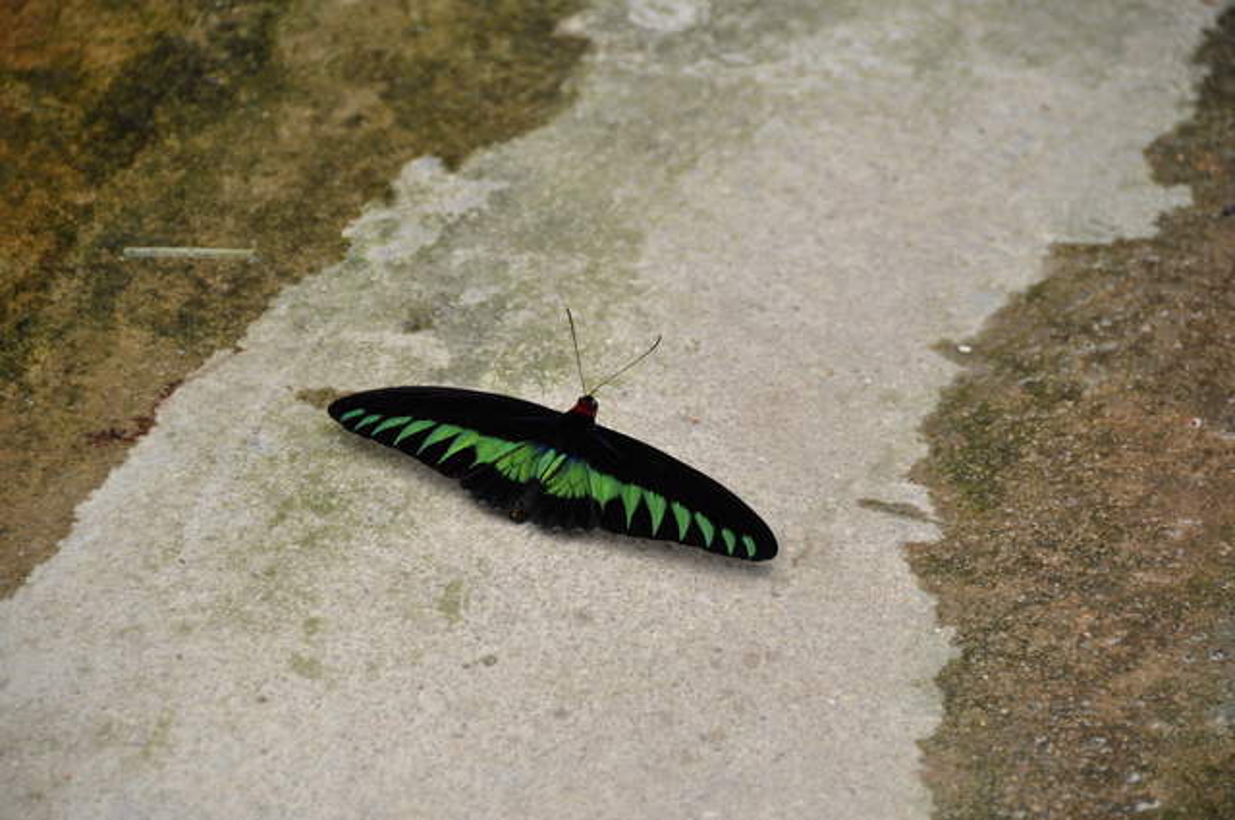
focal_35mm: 300
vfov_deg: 4.6
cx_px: 618
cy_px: 410
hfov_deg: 6.9
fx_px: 10279
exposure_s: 1/200
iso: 400
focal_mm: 200
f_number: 5.6
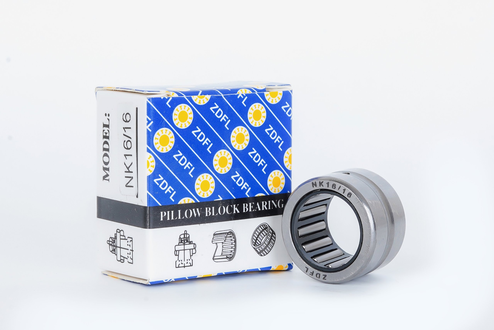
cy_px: 165
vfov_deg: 27.0
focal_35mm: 50
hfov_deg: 39.6
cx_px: 247
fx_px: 686
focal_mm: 50
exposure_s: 1/125
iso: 125
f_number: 16
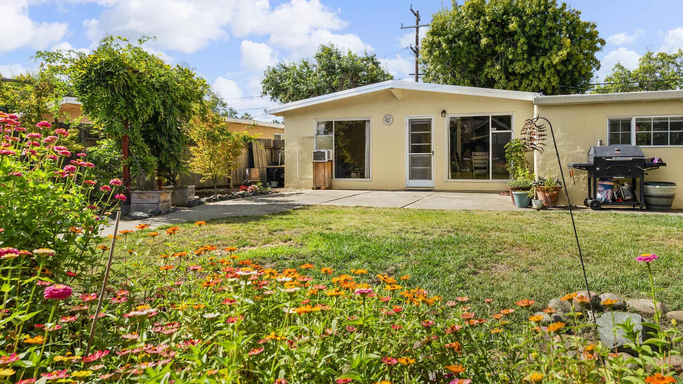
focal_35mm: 24
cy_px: 168
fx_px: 433
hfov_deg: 76.1
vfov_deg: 47.8
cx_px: 394
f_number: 7.1
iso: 100
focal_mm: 18.7
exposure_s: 1/400
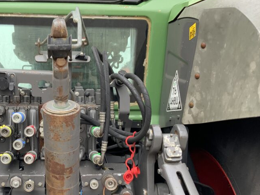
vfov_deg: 30.9
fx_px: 345
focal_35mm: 46
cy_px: 150
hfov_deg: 40.4
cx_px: 72
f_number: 1.8
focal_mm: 3
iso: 64
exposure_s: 1/109
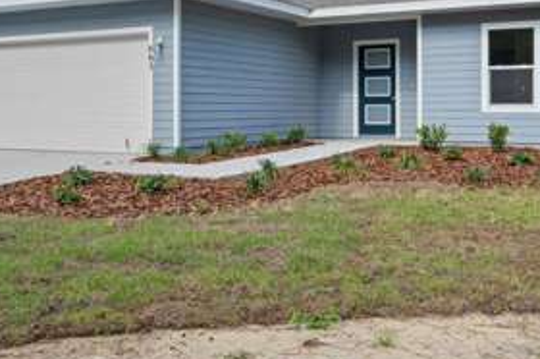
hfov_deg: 41.2
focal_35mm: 48
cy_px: 138
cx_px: 278
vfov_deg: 27.9
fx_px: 719
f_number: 22
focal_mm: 28
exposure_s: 1/80
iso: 1600
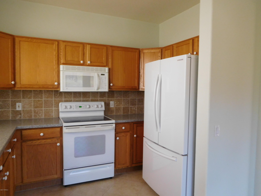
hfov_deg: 69.4
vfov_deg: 54.9
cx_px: 130
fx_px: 188
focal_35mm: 25
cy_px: 98
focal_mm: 4.5
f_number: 3.4
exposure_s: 1/30
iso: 320
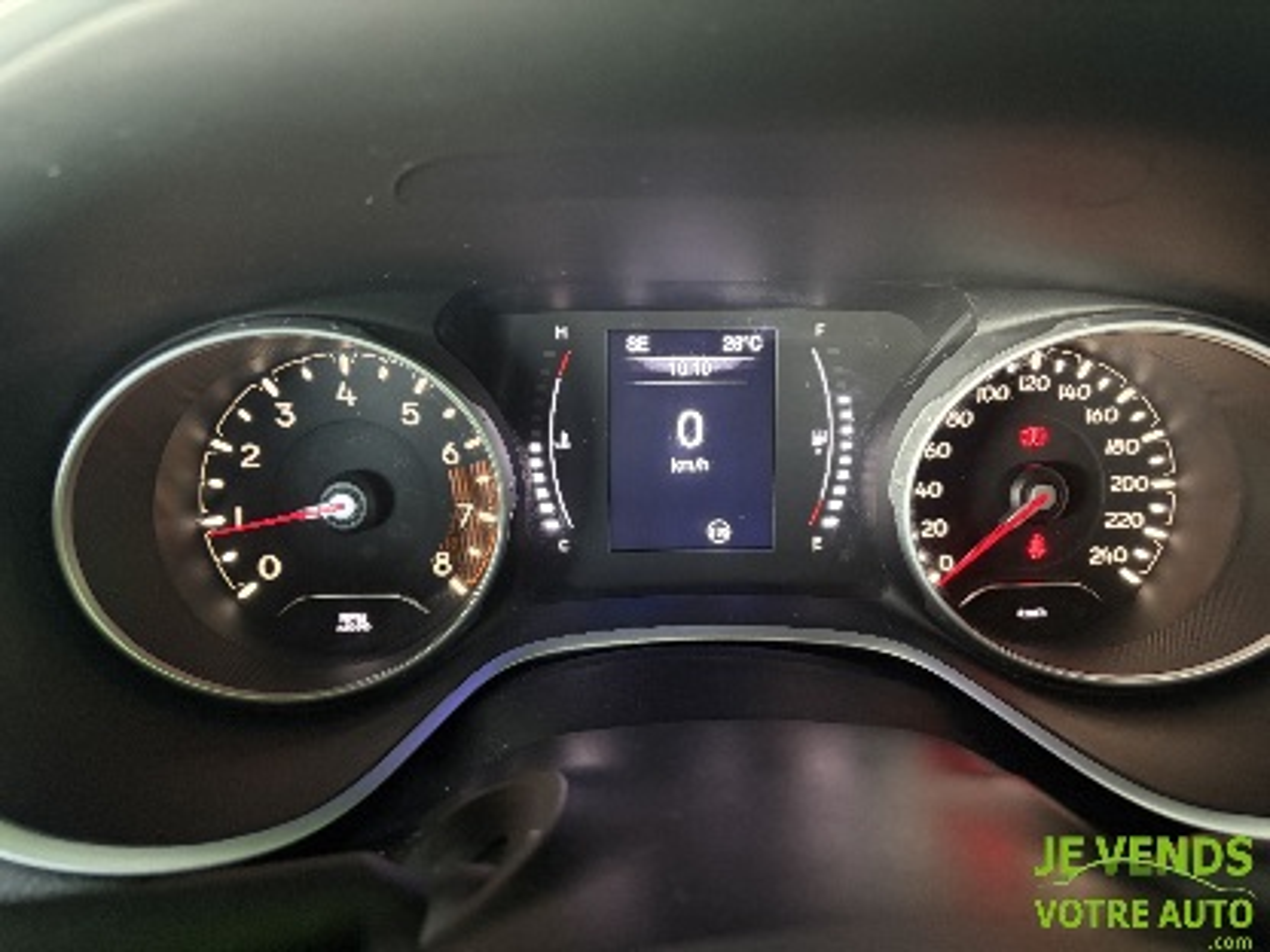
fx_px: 954
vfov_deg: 53.1
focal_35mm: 26
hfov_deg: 67.3
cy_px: 476
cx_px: 635
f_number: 1.6
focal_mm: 5.96
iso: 640
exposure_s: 1/32
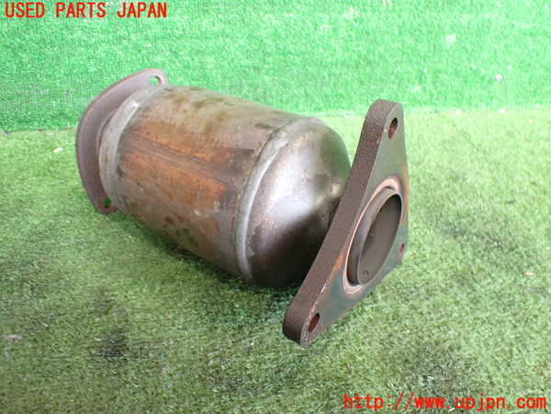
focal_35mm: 30
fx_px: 478
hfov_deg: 60.0
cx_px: 276
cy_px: 207
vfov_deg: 46.8
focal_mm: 5.4
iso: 800
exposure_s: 1/100
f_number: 2.3
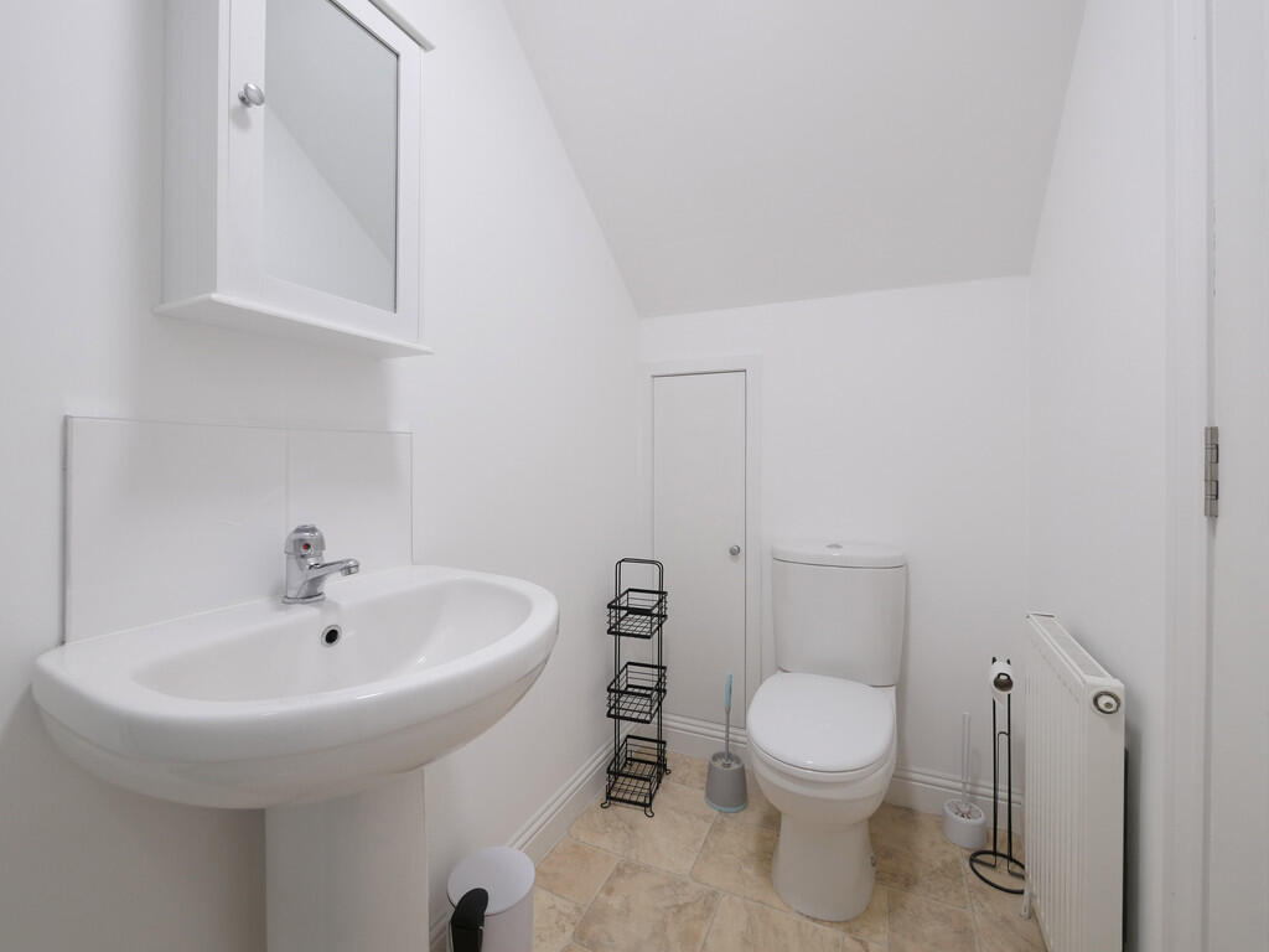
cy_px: 476
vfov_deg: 85.7
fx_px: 513
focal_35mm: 14
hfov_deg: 102.1
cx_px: 634
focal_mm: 7
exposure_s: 1/60
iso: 500
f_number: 4
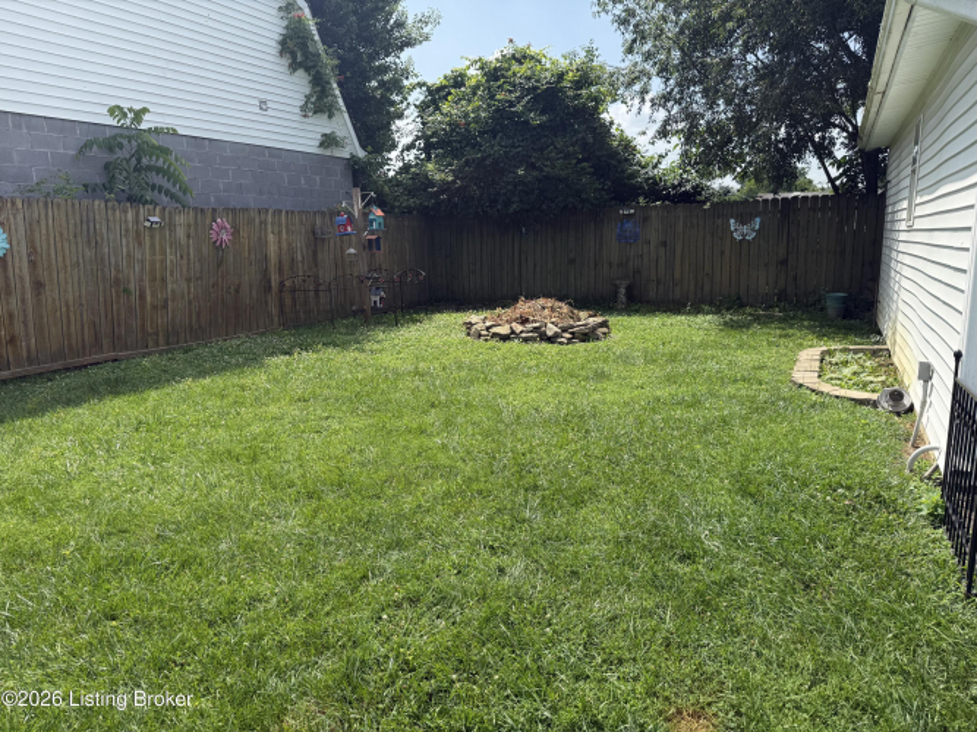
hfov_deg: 71.6
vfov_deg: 56.8
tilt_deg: -10.7
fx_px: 677
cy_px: 366
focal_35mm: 24
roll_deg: +0.8
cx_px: 488
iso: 80
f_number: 1.78
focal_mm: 6.76
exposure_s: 1/2801
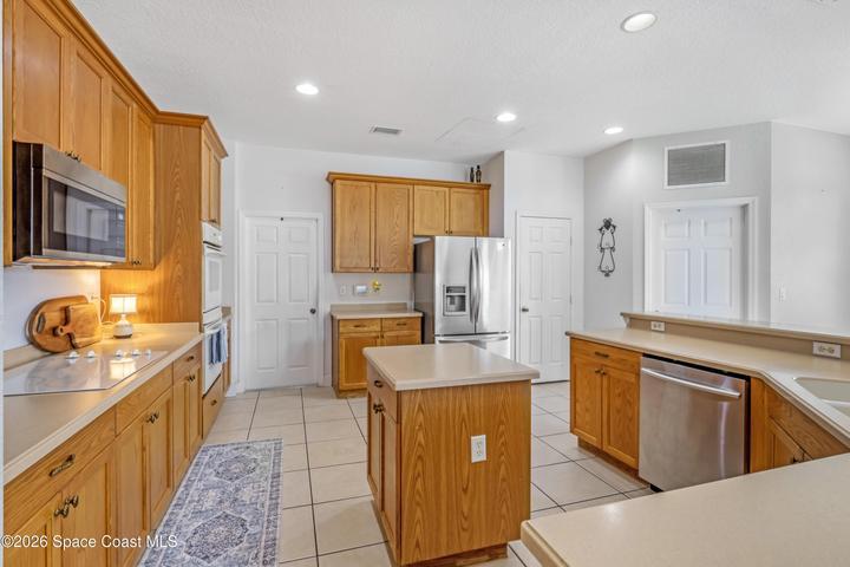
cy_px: 284
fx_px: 390
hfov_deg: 95.0
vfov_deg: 72.1
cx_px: 425
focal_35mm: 16
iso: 250
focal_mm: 11
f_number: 9
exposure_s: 1/100
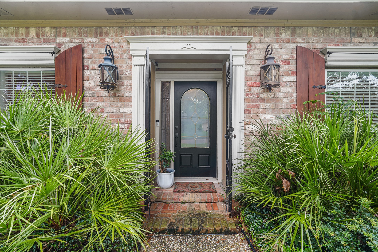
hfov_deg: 96.7
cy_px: 126
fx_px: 168
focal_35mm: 16
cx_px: 189
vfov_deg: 73.7
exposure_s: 1/3
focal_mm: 16
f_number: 8
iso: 100
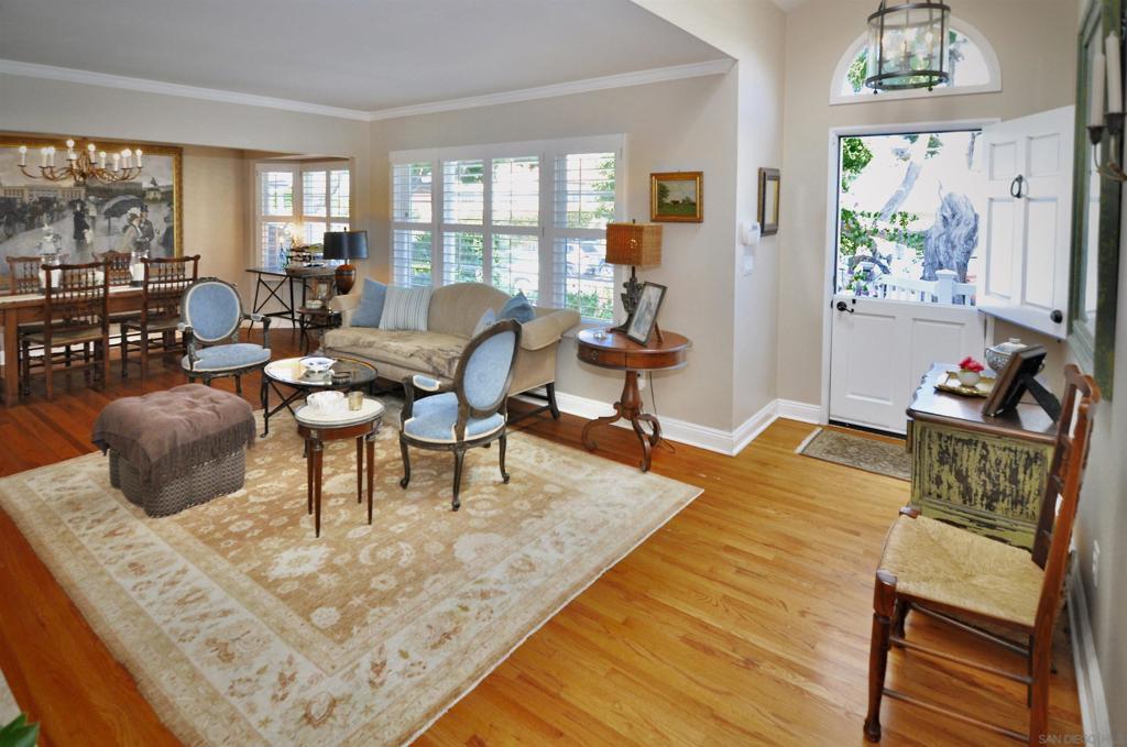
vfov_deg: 71.9
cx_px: 564
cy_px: 374
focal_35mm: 16
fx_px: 516
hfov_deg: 95.1
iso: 400
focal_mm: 11
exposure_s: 1/60
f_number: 4
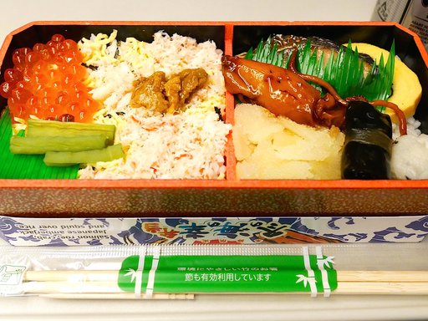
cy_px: 160
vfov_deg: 41.8
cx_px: 214
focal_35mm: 34
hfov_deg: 54.0
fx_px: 420
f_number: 4.1
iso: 3200
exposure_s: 1/60
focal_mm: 17
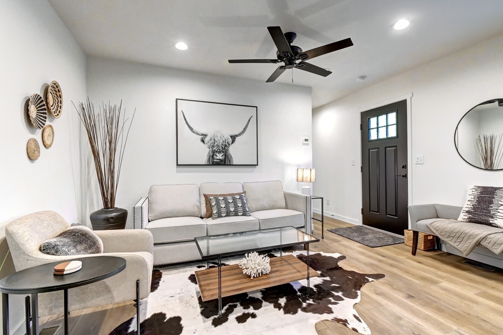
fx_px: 223
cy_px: 177
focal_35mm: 16
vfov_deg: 73.7
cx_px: 265
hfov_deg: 96.7
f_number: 11
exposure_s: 1/6
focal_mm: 10
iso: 3200
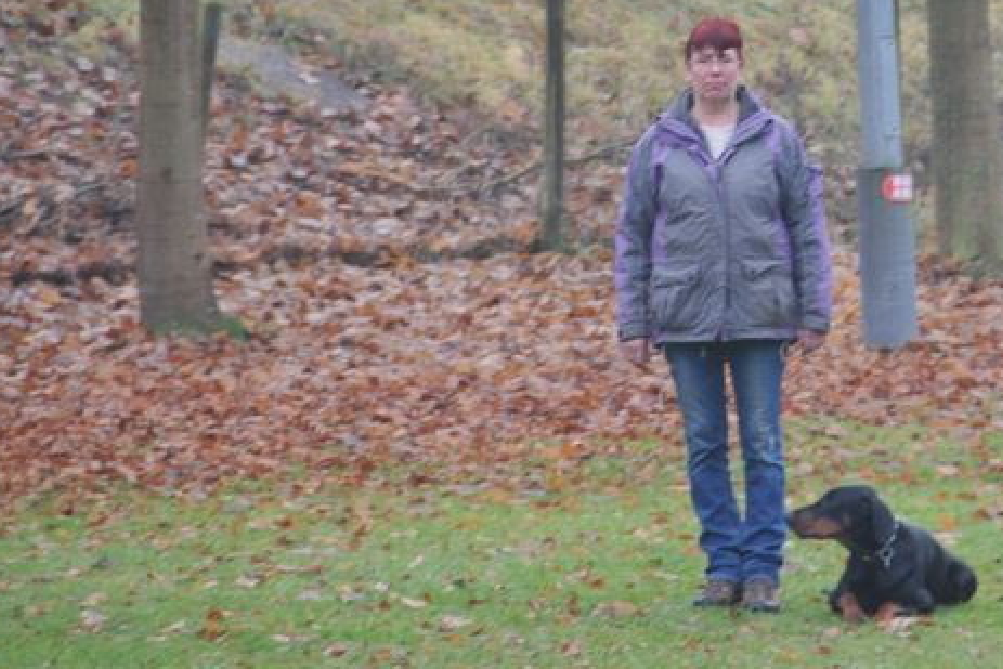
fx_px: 14436
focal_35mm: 518
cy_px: 102
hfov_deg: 4.0
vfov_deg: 2.7
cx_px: 771
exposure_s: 1/100
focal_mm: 200
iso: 400
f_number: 6.3
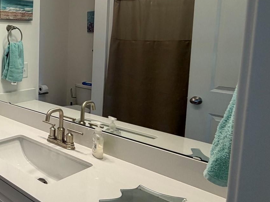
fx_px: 265
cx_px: -53
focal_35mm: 34
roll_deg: +0.9
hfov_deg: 39.4
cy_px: 63
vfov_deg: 41.1
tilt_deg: -6.0
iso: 100
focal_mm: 2.22
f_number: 2.2
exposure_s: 1/120
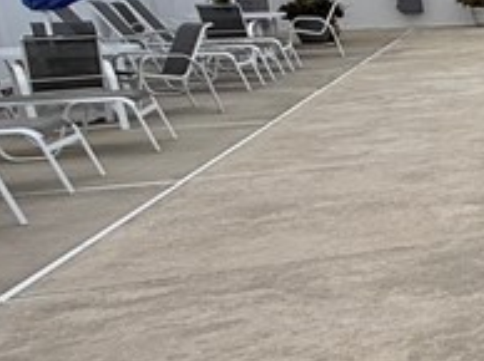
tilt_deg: -11.8
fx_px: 1033
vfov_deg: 19.9
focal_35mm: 74
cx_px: 1113
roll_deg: +1.7
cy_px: 172
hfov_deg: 15.8
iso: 50
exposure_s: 1/1534
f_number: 2.2
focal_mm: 2.22
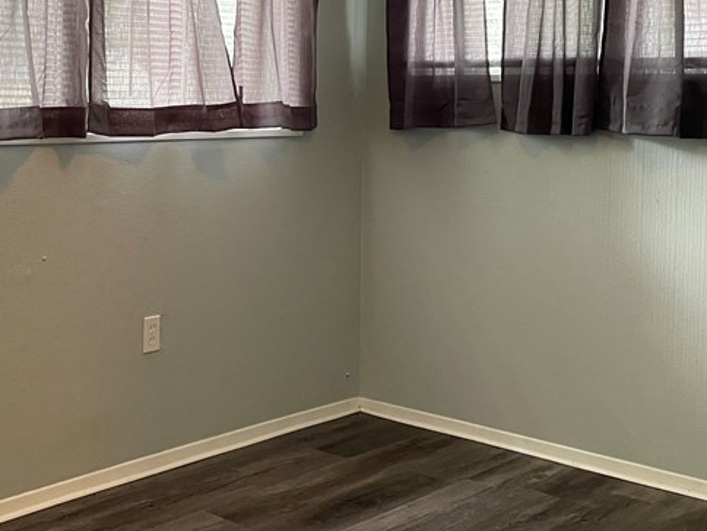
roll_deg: -0.9
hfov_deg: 34.3
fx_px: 1123
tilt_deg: -1.6
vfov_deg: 26.3
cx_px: 190
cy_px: 145
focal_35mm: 55
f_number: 1.6
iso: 160
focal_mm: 4.2
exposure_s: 1/60
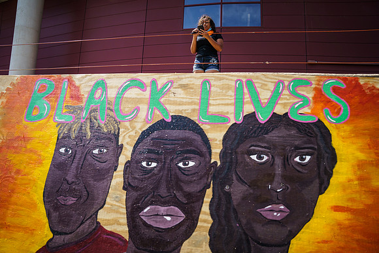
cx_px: 190
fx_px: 253
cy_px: 126
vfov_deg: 53.2
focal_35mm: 24
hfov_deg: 73.7
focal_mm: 24
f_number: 5
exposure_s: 1/1000
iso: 200
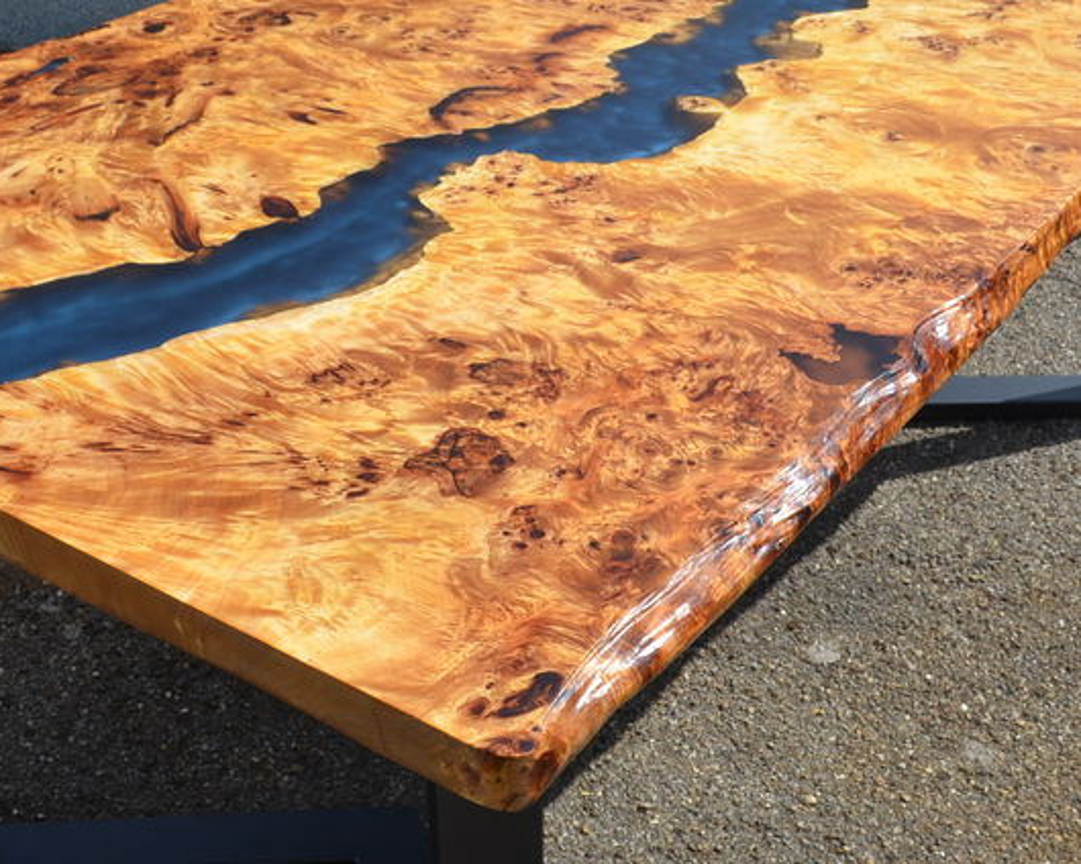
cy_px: 397
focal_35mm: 53
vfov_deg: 28.6
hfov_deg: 35.3
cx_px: 589
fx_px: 1696
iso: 400
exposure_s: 1/640
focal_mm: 20
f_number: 13
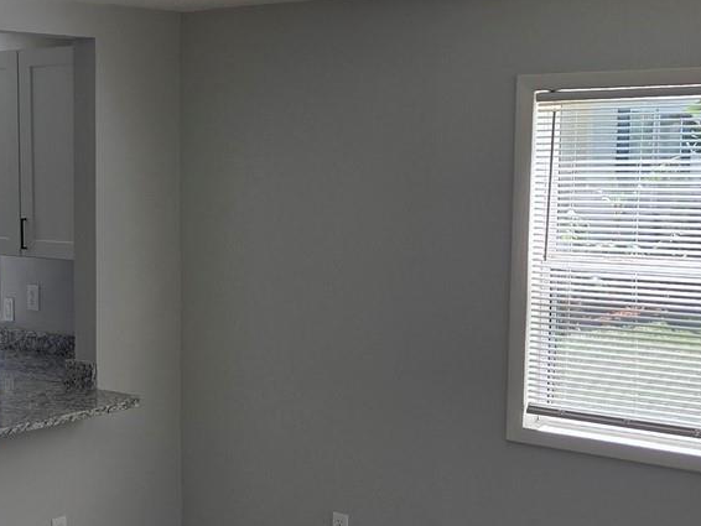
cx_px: 125
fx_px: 1317
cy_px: 281
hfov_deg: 29.0
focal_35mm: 65
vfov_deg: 22.6
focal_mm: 5.4
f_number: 1.8
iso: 80
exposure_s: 1/655
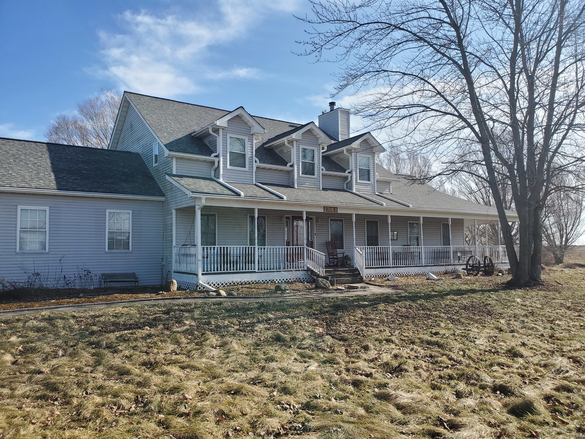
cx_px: 292
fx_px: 439
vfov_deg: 53.1
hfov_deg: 67.3
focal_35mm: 26
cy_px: 220
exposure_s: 1/1096
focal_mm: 4.3
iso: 50
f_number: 2.4
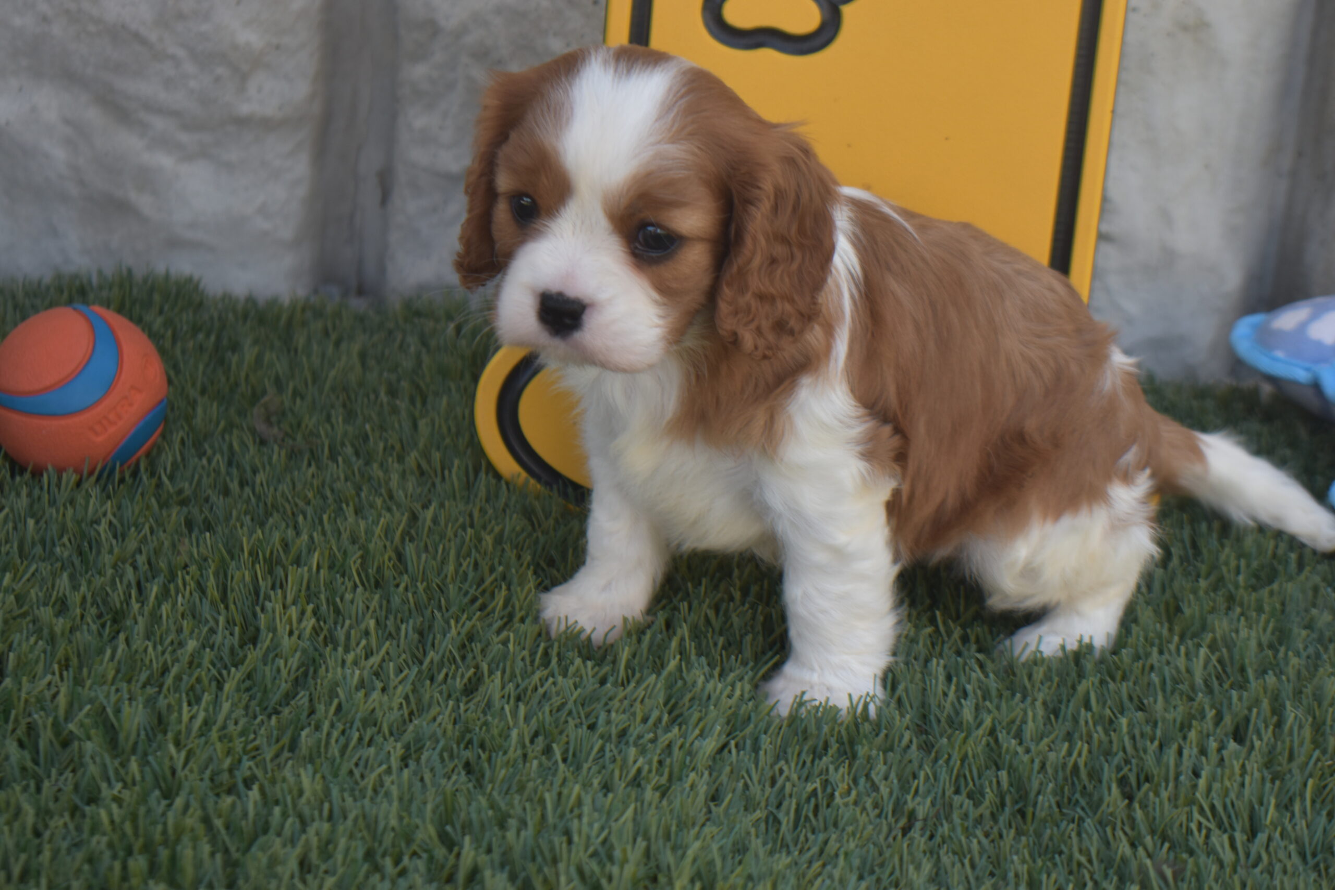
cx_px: 668
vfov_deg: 17.5
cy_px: 445
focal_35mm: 78
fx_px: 2892
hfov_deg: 26.0
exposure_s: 1/200
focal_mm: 52
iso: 200
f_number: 5.6
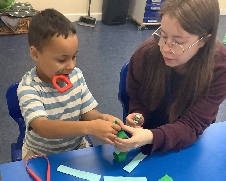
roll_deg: -7.9
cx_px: 112
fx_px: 274
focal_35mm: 41
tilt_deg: -41.0
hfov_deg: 44.8
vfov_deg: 35.5
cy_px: 140
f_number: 2.4
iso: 200
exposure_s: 1/50
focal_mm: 3.3
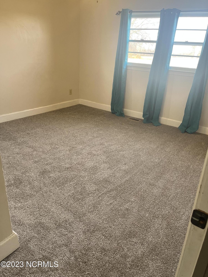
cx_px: 104
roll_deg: -3.8
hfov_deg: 53.1
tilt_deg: -23.2
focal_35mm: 26
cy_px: 138
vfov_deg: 67.3
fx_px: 208
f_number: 1.6
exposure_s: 1/60
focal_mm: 5.1
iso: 80
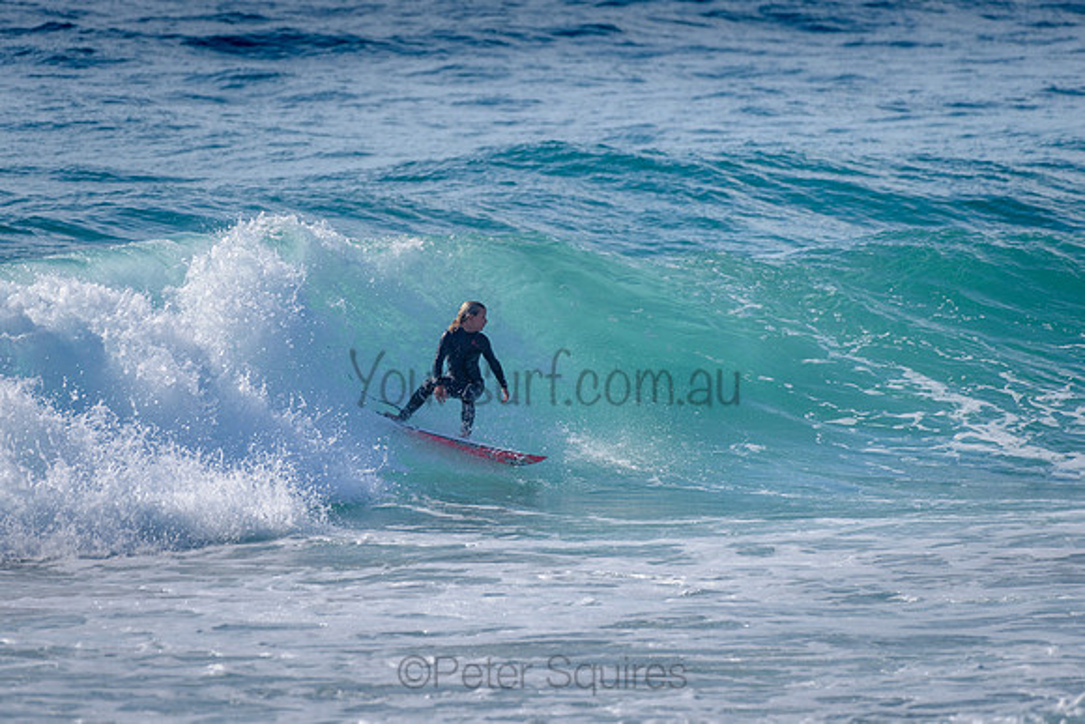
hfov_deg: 3.4
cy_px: 317
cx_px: 420
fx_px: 18484
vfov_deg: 2.2
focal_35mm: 613
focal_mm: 500
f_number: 5.6
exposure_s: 1/2000
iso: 140
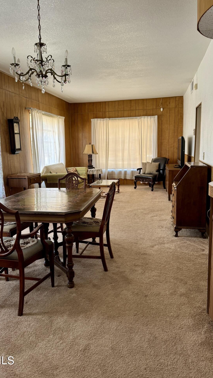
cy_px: 183
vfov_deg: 69.9
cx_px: 95
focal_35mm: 27
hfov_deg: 42.8
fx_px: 271
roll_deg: +1.4
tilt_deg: -8.8
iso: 125
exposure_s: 1/121
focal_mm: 6.76
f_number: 1.78
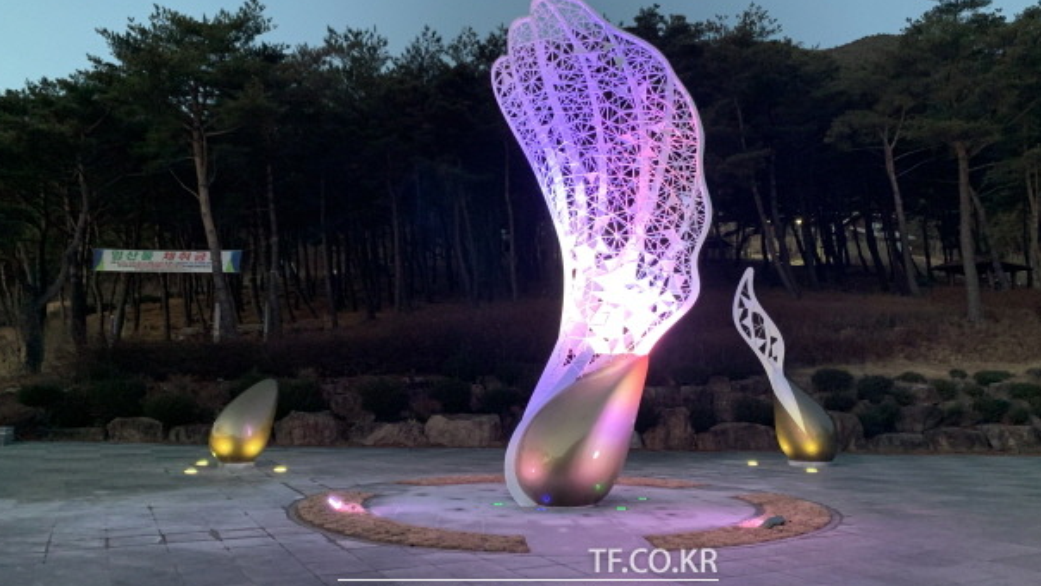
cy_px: 265
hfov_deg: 64.3
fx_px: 828
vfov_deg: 38.9
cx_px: 527
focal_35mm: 30
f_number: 1.8
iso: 500
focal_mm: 4.25
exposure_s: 1/28
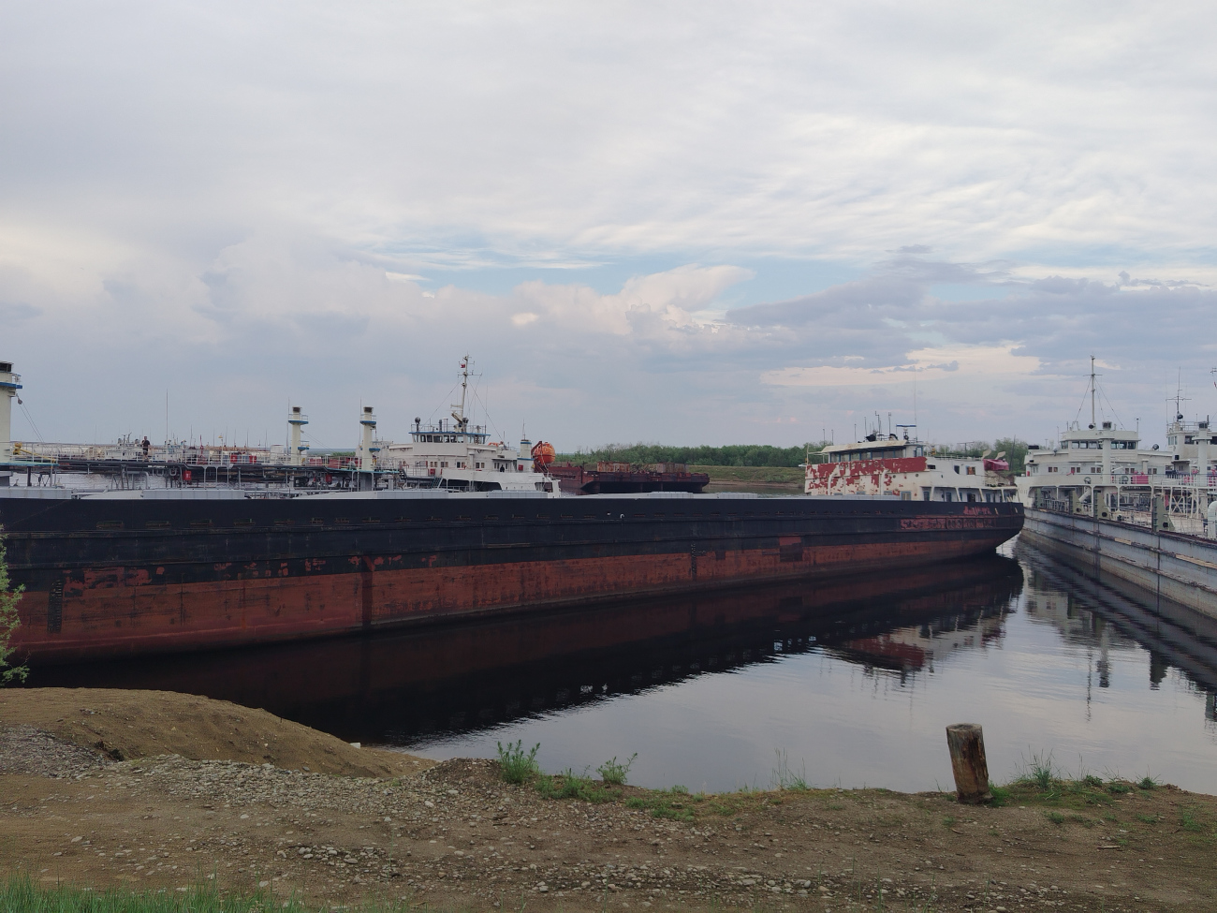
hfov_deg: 65.3
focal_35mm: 27
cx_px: 608
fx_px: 949
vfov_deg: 51.4
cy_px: 456
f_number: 1.75
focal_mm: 5.25
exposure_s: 1/188
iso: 100
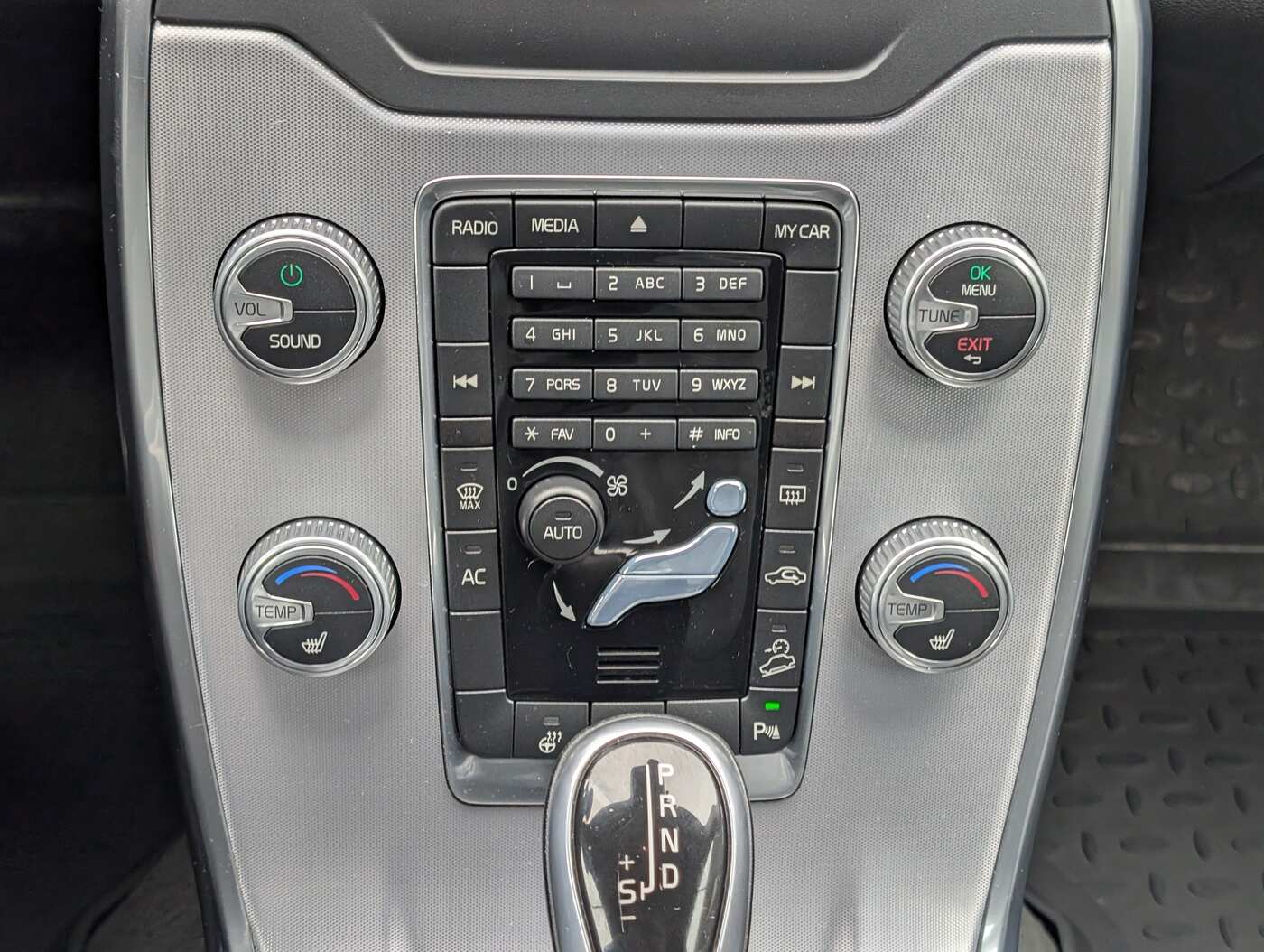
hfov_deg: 38.9
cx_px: 632
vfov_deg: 29.7
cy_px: 476
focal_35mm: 49
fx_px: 1792
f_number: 1.68
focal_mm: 6.9
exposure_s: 1/60
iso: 92
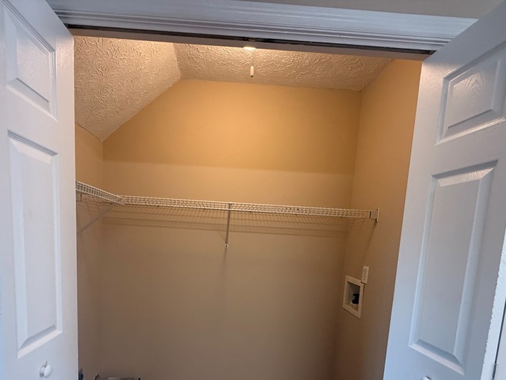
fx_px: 292
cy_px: 269
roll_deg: -3.0
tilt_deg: -5.9
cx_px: 229
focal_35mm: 20
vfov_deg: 63.4
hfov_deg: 81.5
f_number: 2.2
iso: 320
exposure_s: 1/120
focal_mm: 2.22
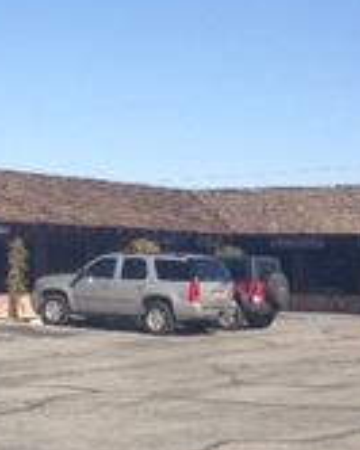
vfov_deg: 19.7
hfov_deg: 15.8
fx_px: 1291
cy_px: 256
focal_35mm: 97
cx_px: 76
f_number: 2.4
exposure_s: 1/1748
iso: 50
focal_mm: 4.13
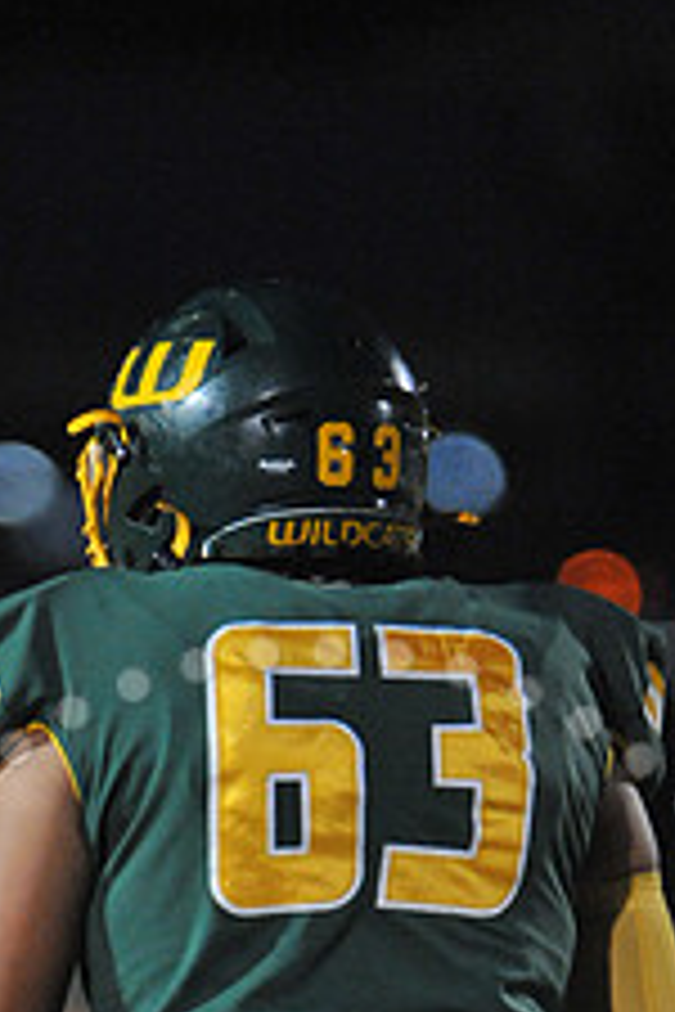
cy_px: 1174
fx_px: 43534
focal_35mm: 1548
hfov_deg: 0.9
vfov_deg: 1.3
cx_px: 320
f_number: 6.3
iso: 6400
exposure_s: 1/200
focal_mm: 600
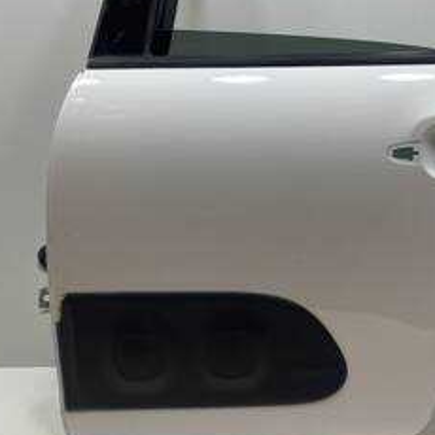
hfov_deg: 34.5
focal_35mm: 48
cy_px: 138
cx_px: 337
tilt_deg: -12.2
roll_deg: -0.9
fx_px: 682
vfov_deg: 35.0
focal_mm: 4.2
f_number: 1.6
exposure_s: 1/100
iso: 64
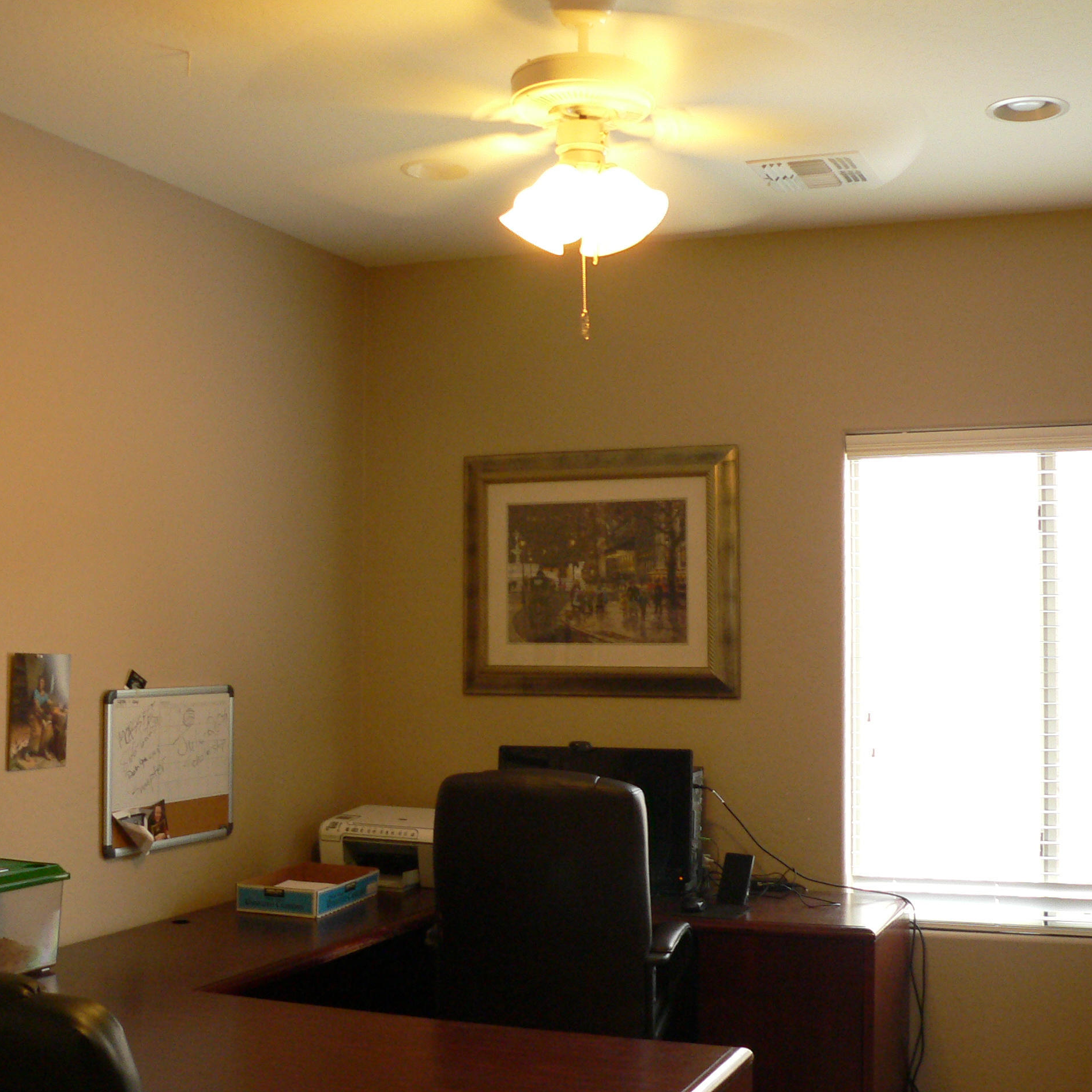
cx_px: 588
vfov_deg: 39.2
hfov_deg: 39.1
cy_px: 549
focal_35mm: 43
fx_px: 1535
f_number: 2.8
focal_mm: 6
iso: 200
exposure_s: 1/25
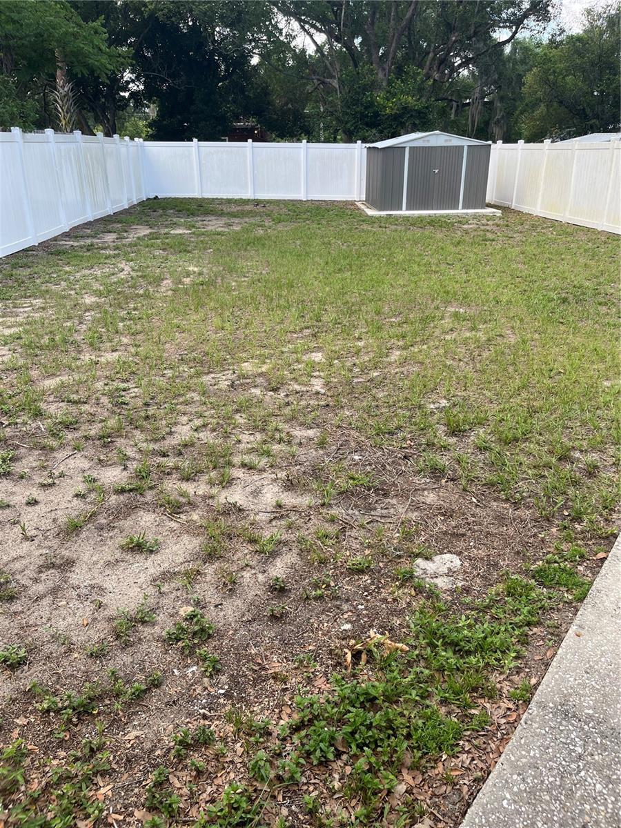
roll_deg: +1.2
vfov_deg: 67.3
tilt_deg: -22.6
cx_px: 310
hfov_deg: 53.1
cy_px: 414
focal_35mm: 26
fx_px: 622
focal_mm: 5.1
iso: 50
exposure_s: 1/515
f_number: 1.6
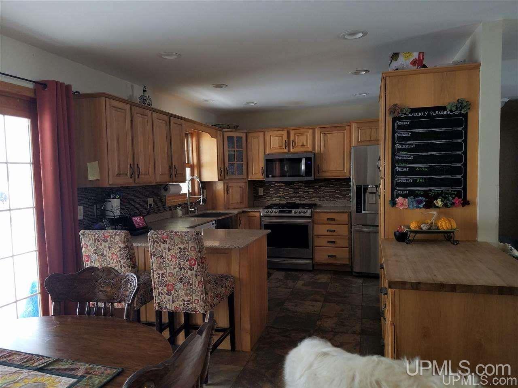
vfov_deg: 53.1
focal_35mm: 26
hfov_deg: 67.3
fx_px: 389
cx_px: 259
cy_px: 194
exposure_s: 1/60
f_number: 1.7
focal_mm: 4.2
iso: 64
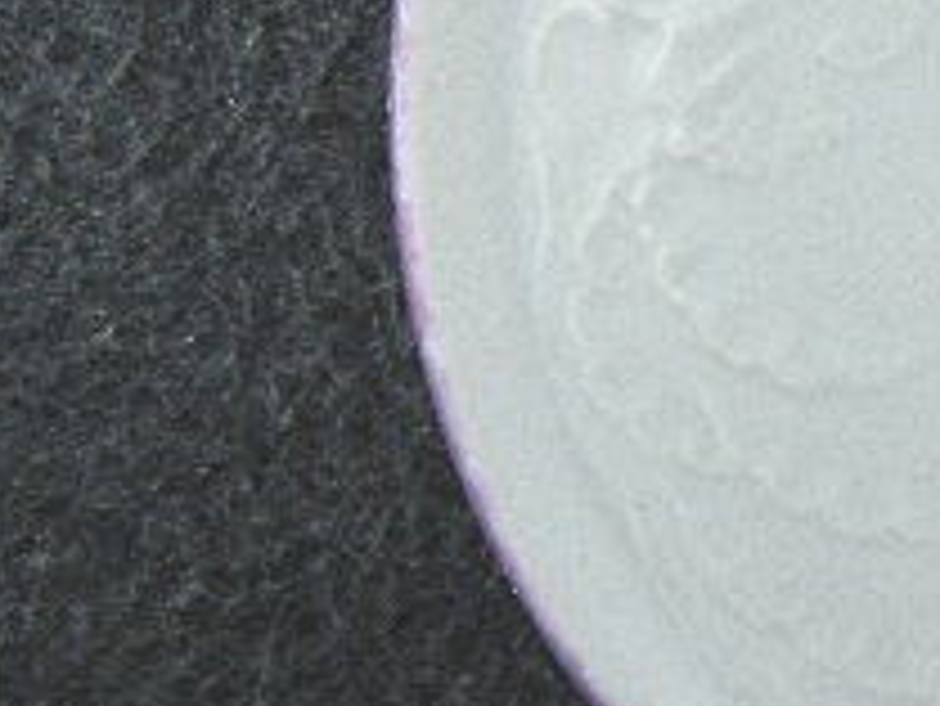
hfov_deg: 18.9
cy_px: 90
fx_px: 2500
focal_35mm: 92
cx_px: 1381
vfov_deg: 15.9
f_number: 3.5
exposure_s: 1/4.3
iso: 200
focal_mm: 5.4
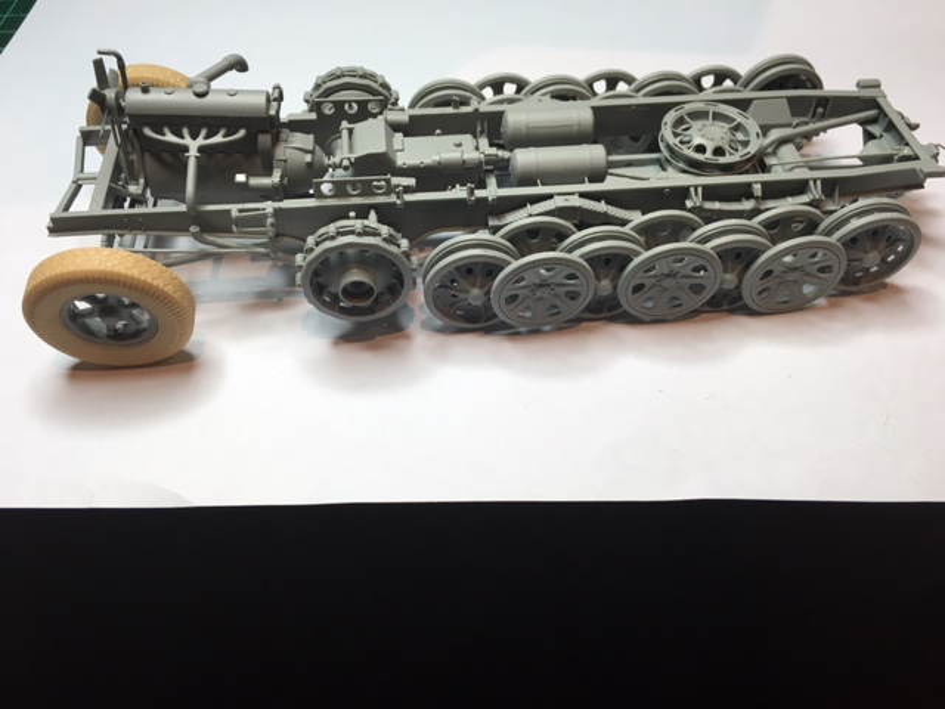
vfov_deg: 48.2
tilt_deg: -50.0
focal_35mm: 29
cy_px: 354
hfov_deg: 61.7
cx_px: 472
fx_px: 792
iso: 32
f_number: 2.2
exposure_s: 1/33
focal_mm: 4.15
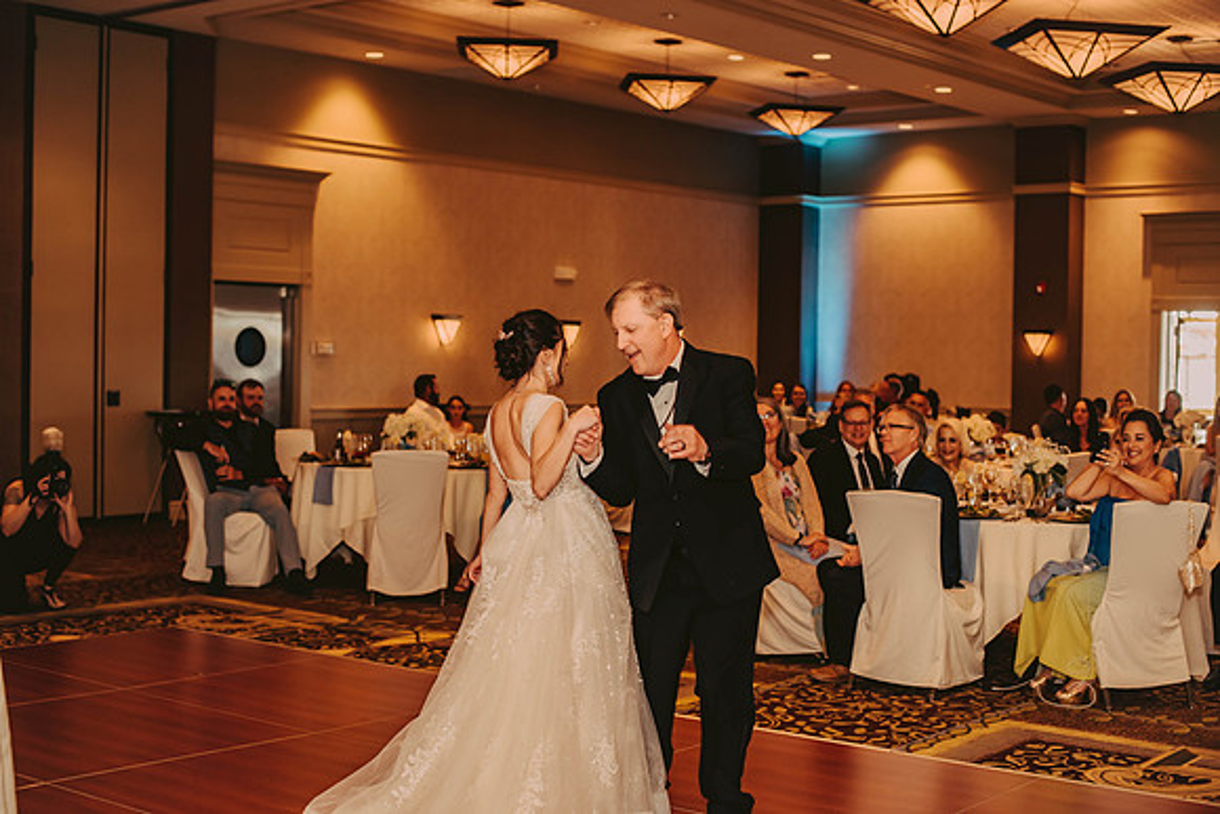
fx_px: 1695
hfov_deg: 39.6
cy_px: 407
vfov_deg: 27.0
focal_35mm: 50
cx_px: 610
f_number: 2.5
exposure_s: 1/125
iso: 800
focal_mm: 50
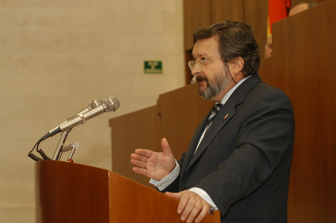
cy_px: 112
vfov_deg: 11.4
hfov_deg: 17.1
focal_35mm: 120
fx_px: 1119
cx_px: 168
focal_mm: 80
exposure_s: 1/60
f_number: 5.6
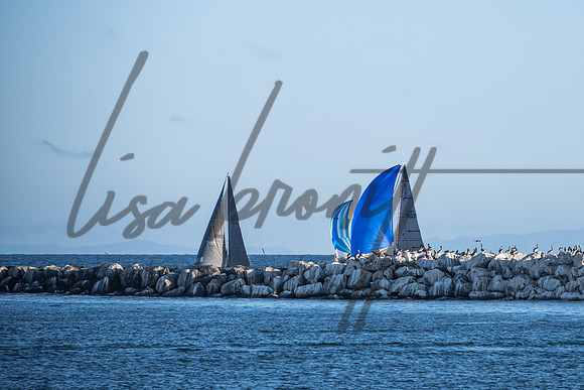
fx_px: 4294
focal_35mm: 265
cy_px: 141
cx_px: 386
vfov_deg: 5.2
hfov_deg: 7.8
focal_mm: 200
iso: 320
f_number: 6.3
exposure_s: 1/1250
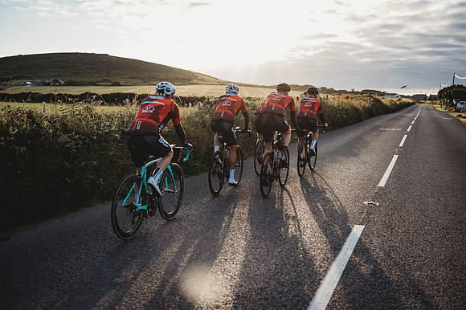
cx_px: 233
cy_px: 155
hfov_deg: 48.5
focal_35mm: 40
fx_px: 517
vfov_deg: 33.4
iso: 100
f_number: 2.5
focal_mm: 40
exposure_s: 1/800
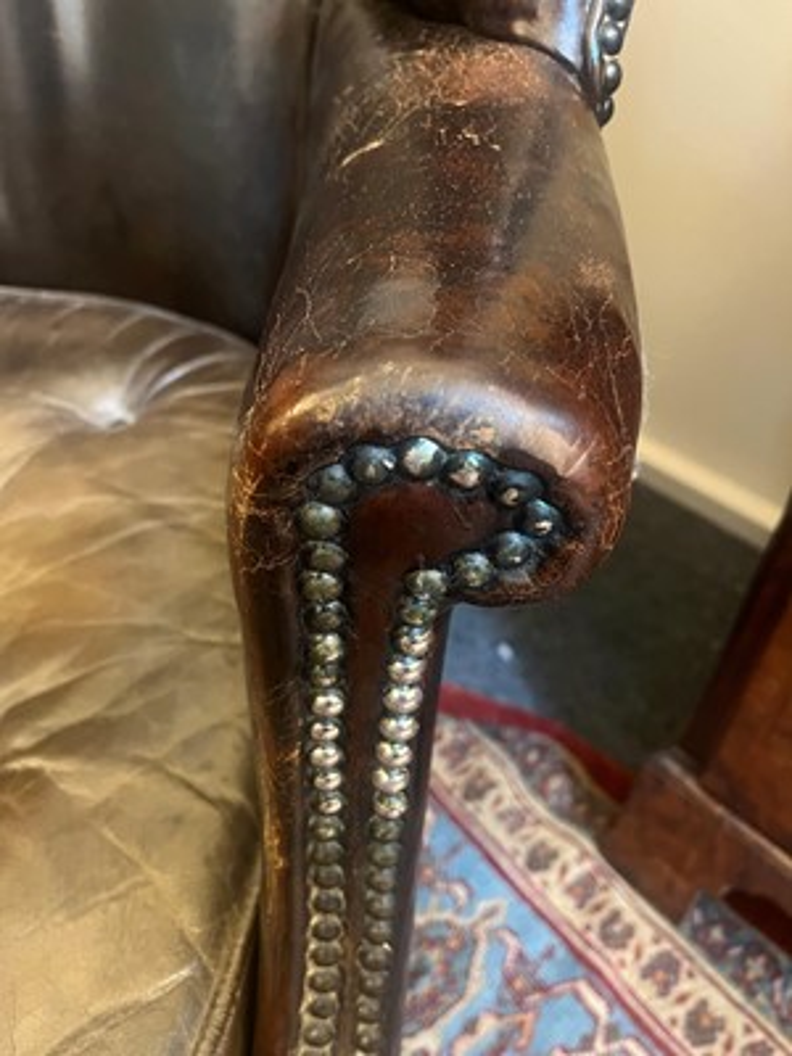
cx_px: 396
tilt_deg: -40.4
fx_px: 793
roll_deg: -3.7
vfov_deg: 67.3
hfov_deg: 53.1
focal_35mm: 26
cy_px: 528
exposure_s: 1/25
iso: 500
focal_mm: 5.1
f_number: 1.6
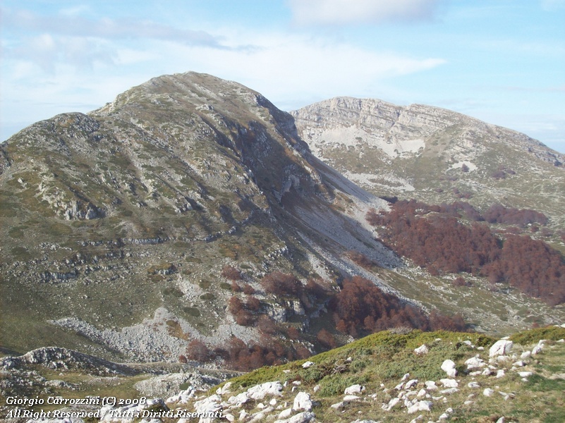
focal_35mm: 56
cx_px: 282
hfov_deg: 34.4
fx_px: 914
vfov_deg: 26.1
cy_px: 212
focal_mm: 9.4
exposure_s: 1/649
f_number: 3.4
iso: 80
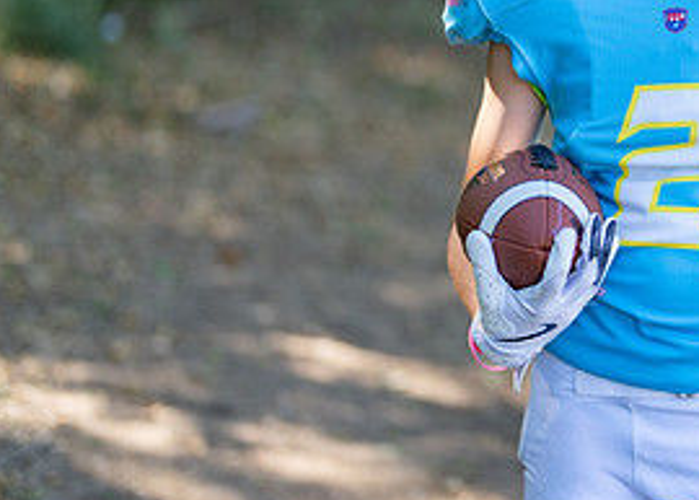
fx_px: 2462
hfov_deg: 15.9
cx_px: 698
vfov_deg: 11.6
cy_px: 115
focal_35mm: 124
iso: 100
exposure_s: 1/1250
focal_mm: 50
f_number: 1.2
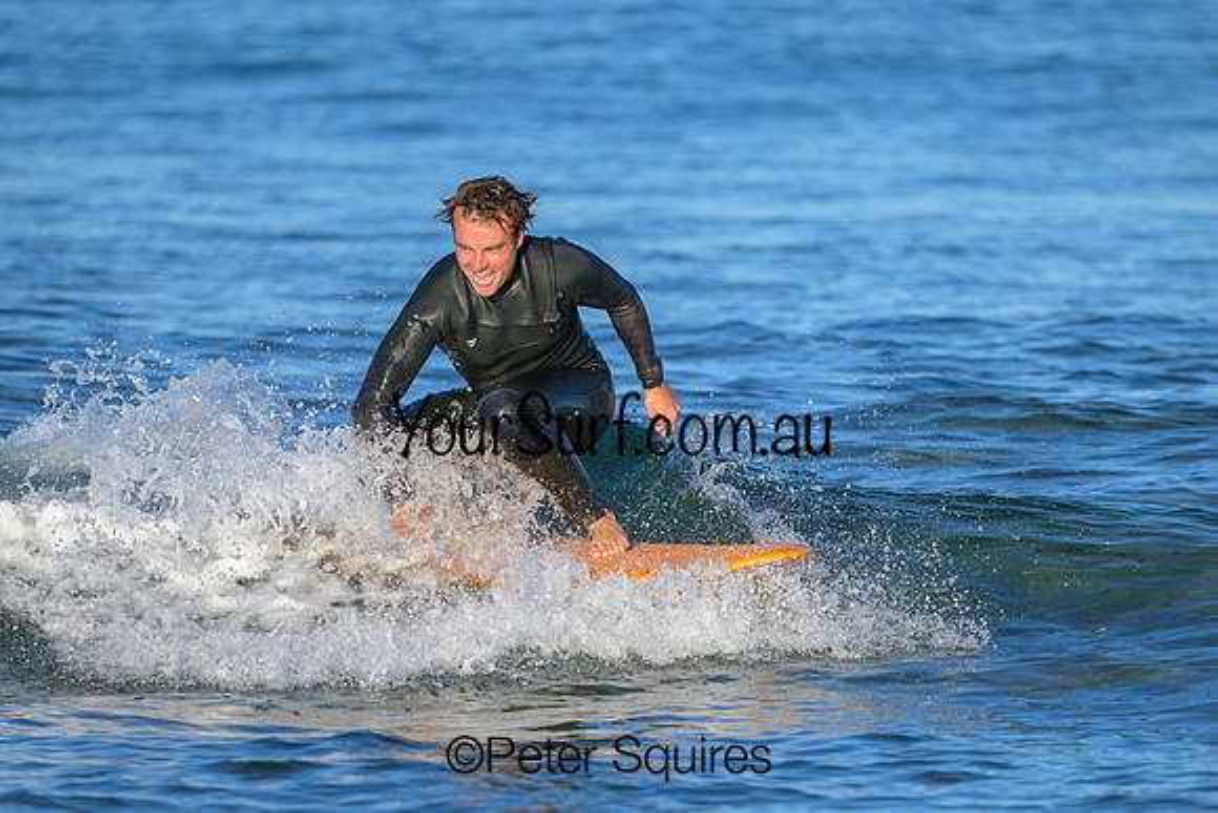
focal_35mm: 800
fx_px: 27072
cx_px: 609
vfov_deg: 1.7
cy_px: 406
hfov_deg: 2.6
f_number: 6.3
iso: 200
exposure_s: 1/1000
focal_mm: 800
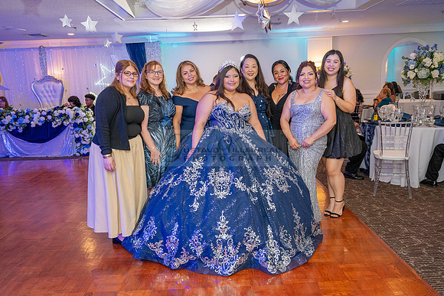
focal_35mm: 30
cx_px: 222
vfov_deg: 43.0
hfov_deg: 61.1
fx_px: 376
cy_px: 148
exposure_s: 1/200
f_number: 3.5
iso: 1000
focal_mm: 30.5
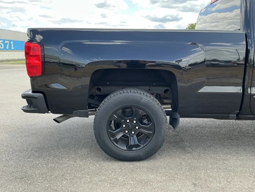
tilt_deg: -8.9
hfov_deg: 63.4
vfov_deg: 49.7
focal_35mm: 28
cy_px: 96
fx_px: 206
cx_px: 128
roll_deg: +0.4
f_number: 1.8
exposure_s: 1/242
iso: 20
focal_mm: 3
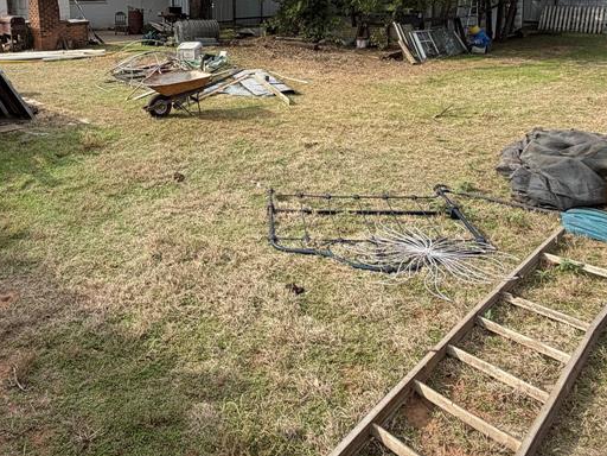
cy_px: 56
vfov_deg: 45.6
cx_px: 218
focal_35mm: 28
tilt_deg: -8.1
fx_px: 491
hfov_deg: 62.3
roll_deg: +1.2
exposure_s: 1/770
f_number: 2.2
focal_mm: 2.22
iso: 32
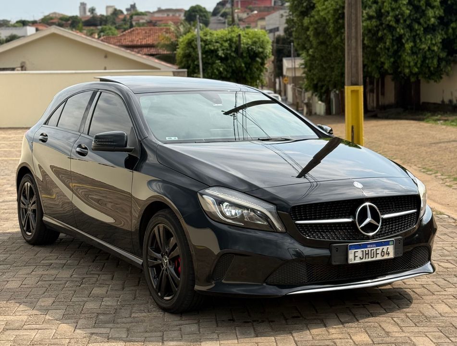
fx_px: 636
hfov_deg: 39.5
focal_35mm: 48
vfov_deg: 30.4
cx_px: 228
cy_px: 173
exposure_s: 1/2415
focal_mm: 6.76
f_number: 1.78
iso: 80
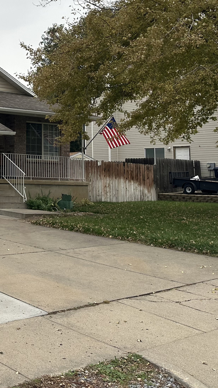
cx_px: -76
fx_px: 493
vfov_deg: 42.2
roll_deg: -0.9
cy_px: 124
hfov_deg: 22.0
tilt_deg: +5.6
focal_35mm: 48
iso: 80
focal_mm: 6.86
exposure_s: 1/704
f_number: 1.78
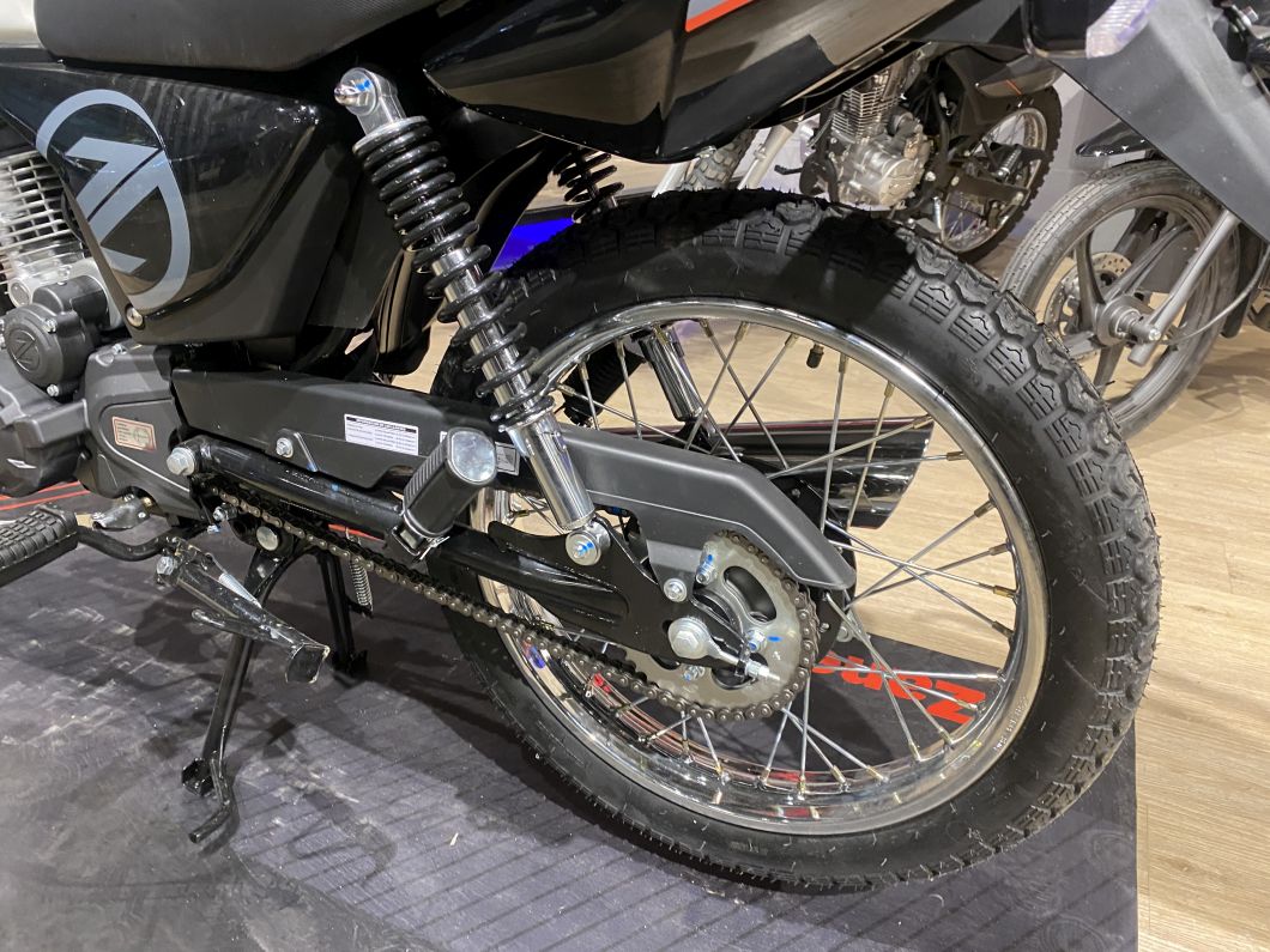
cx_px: 635
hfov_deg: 67.3
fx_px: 954
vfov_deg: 53.1
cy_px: 476
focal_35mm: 26
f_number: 1.8
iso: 250
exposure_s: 1/50
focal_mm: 4.25
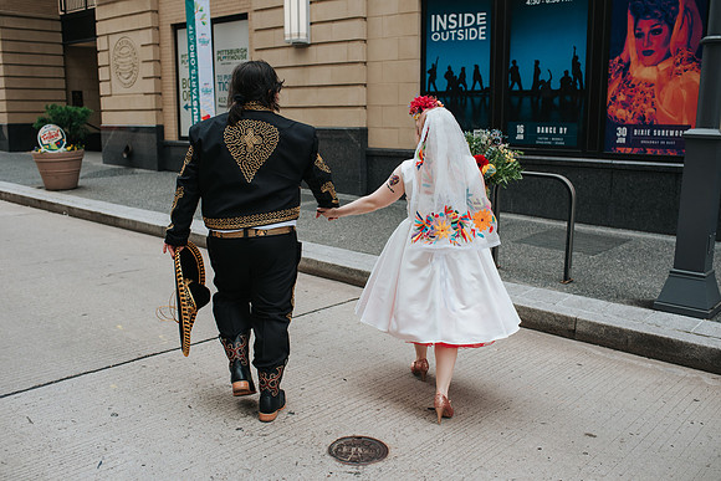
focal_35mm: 35
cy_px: 240
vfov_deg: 37.9
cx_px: 360
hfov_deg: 54.4
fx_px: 701
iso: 400
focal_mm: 35
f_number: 3.5
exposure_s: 1/1250
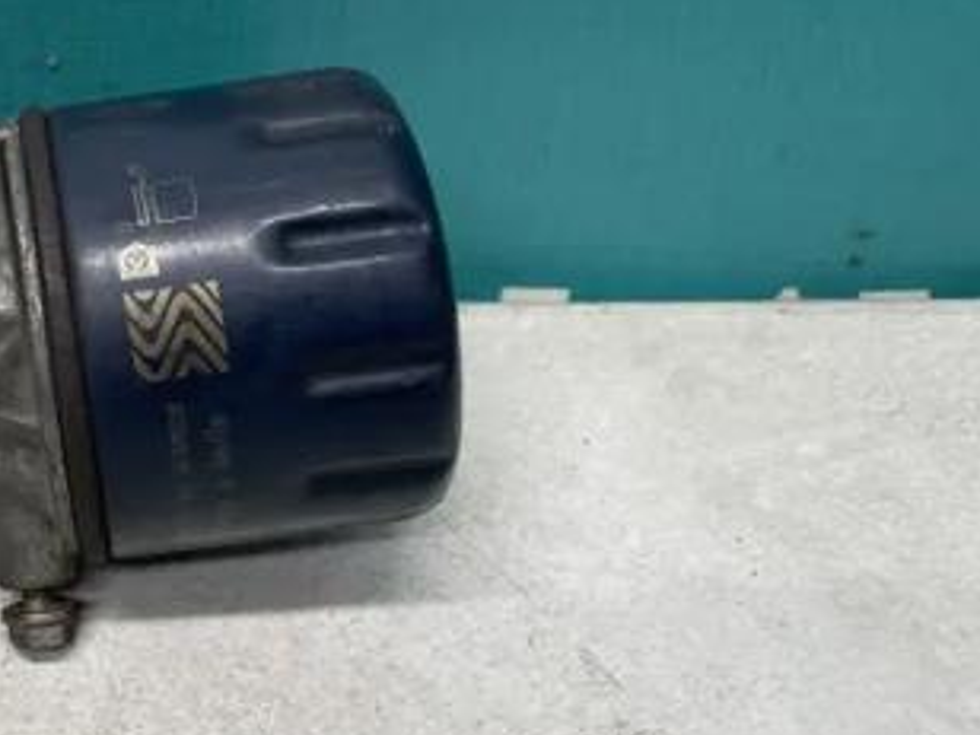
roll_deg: +3.2
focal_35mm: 54
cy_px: 220
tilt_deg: -33.2
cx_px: -32
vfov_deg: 26.8
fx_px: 1529
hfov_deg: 32.3
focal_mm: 4.2
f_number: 1.6
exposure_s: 1/100
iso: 125
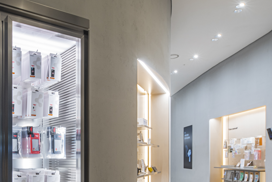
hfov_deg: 47.3
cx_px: 60
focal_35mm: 39
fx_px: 295
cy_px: 157
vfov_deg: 32.8
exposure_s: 1/2
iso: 100
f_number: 13
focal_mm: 14
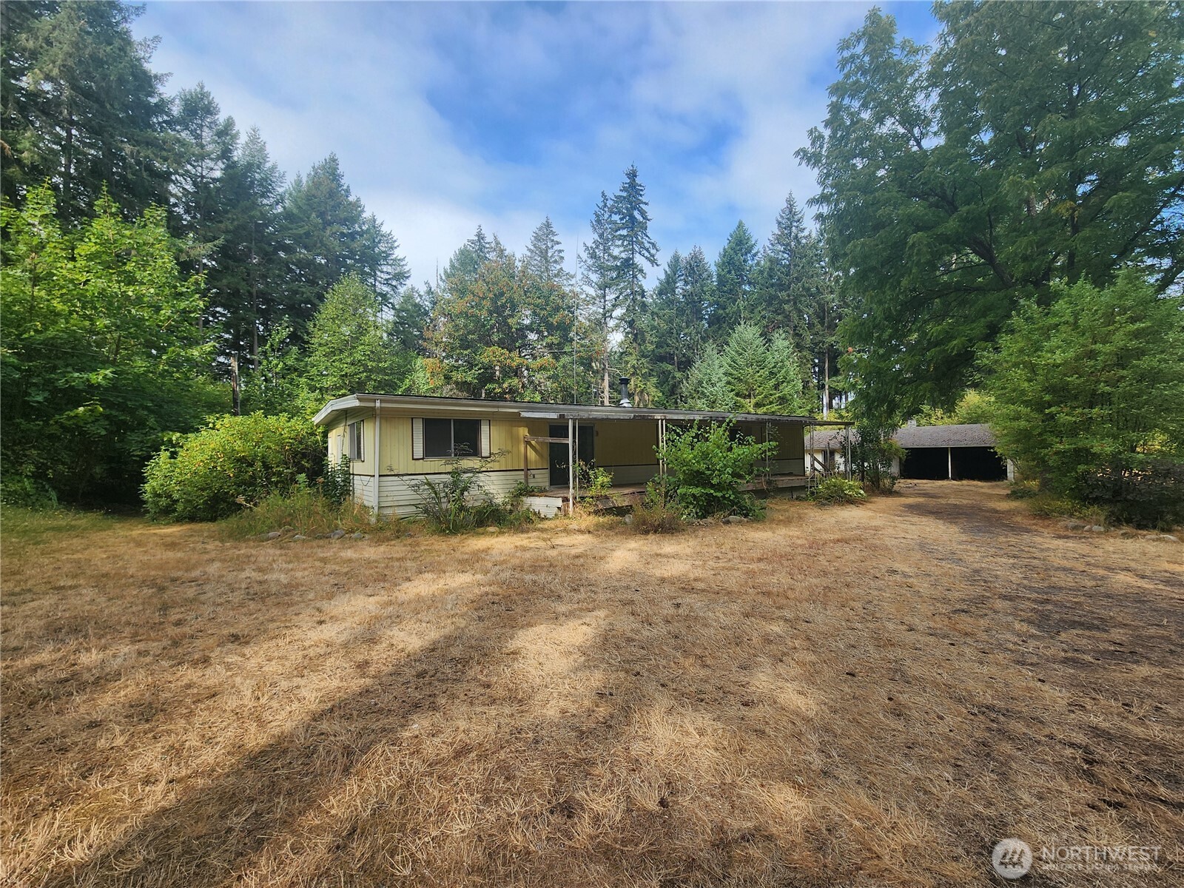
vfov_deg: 89.9
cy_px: 444
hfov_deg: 106.2
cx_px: 592
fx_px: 445
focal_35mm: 13
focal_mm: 2.2
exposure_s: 1/978
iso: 50
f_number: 2.2
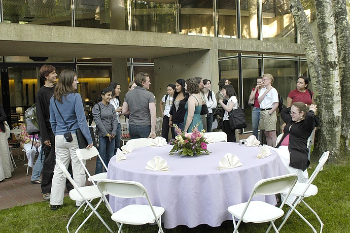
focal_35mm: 36
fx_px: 350
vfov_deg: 36.8
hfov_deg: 53.2
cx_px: 175
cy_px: 116
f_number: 4
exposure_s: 1/60
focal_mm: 24
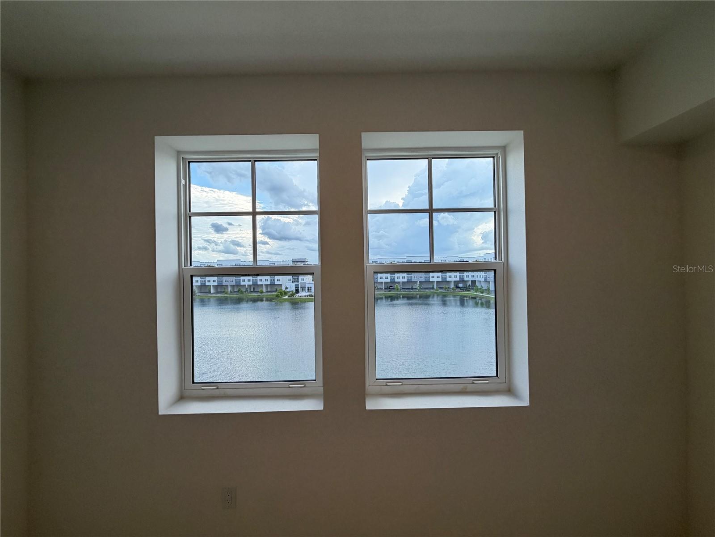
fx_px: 289
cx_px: 358
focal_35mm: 14
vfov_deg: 85.7
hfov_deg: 102.1
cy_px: 268
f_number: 2.2
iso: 50
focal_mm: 2.22
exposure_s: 1/233
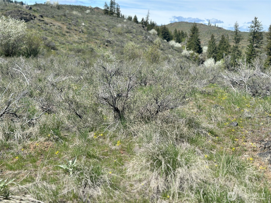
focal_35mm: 48
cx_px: 136
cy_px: 102
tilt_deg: -7.2
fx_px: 376
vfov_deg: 30.3
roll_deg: -1.2
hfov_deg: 39.7
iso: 80
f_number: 1.78
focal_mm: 6.86
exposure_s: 1/4016
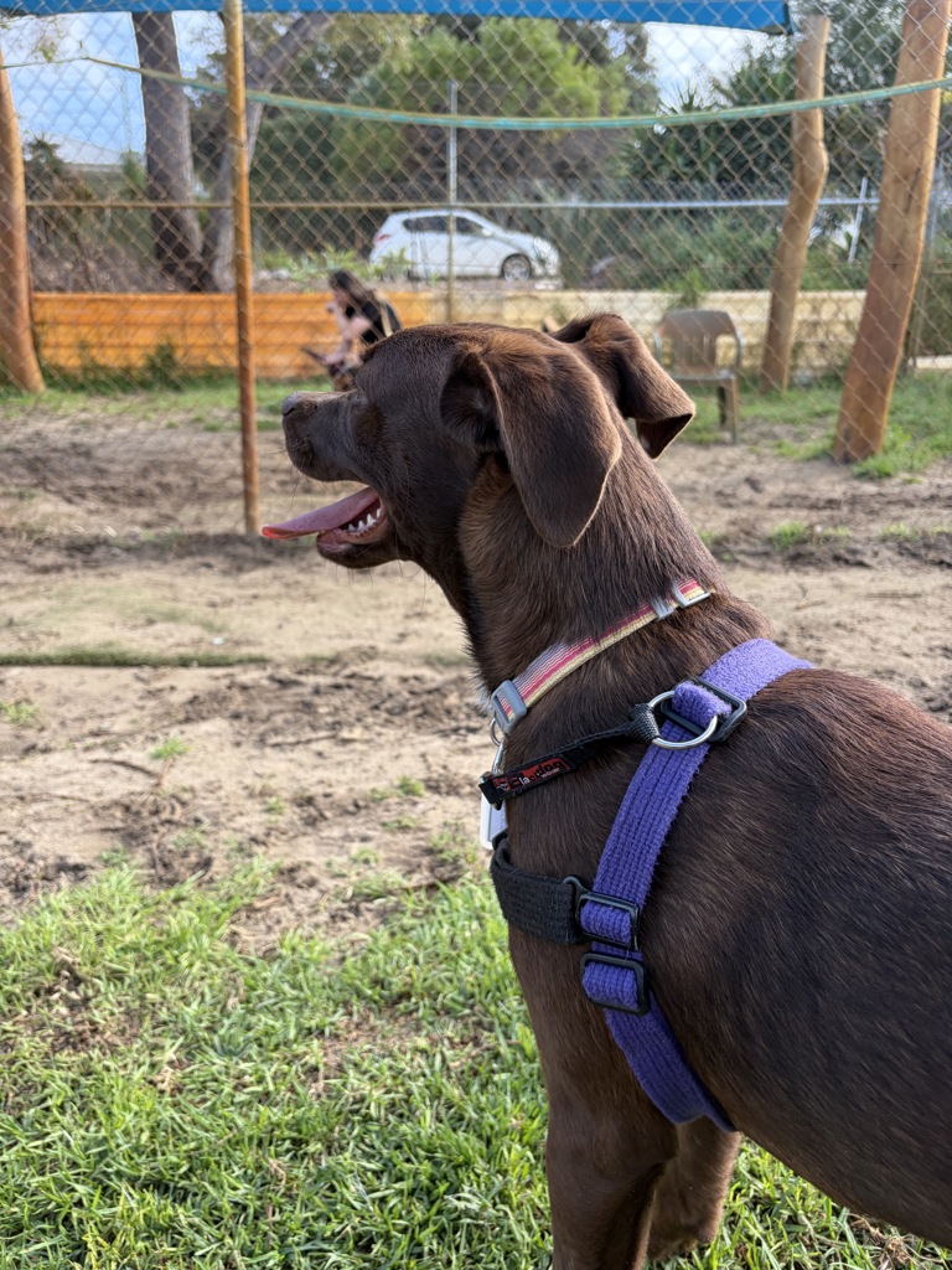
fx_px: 953
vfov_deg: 67.3
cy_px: 635
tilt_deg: -17.7
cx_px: 476
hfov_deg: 53.1
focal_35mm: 26
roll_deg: -3.7
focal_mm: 5.96
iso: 50
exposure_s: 1/435
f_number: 1.6
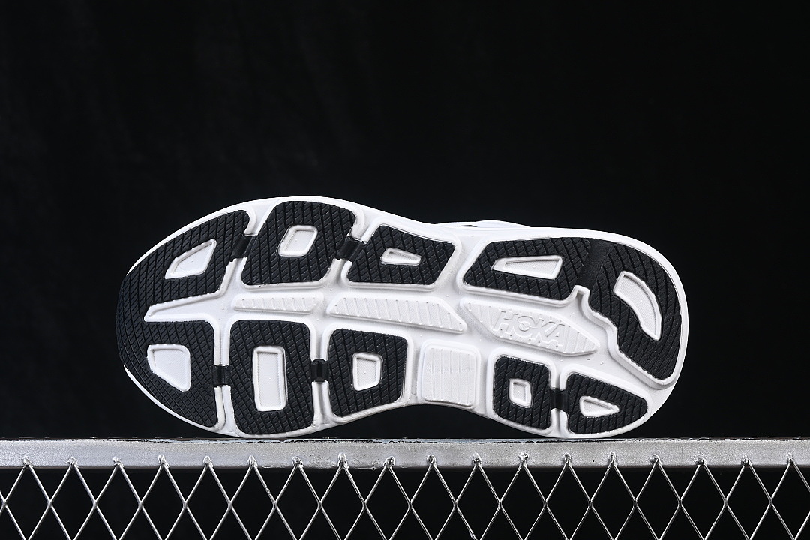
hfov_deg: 27.0
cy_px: 270
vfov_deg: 18.2
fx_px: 1687
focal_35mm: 75
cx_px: 405
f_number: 8
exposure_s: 1/80
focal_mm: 50
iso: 160
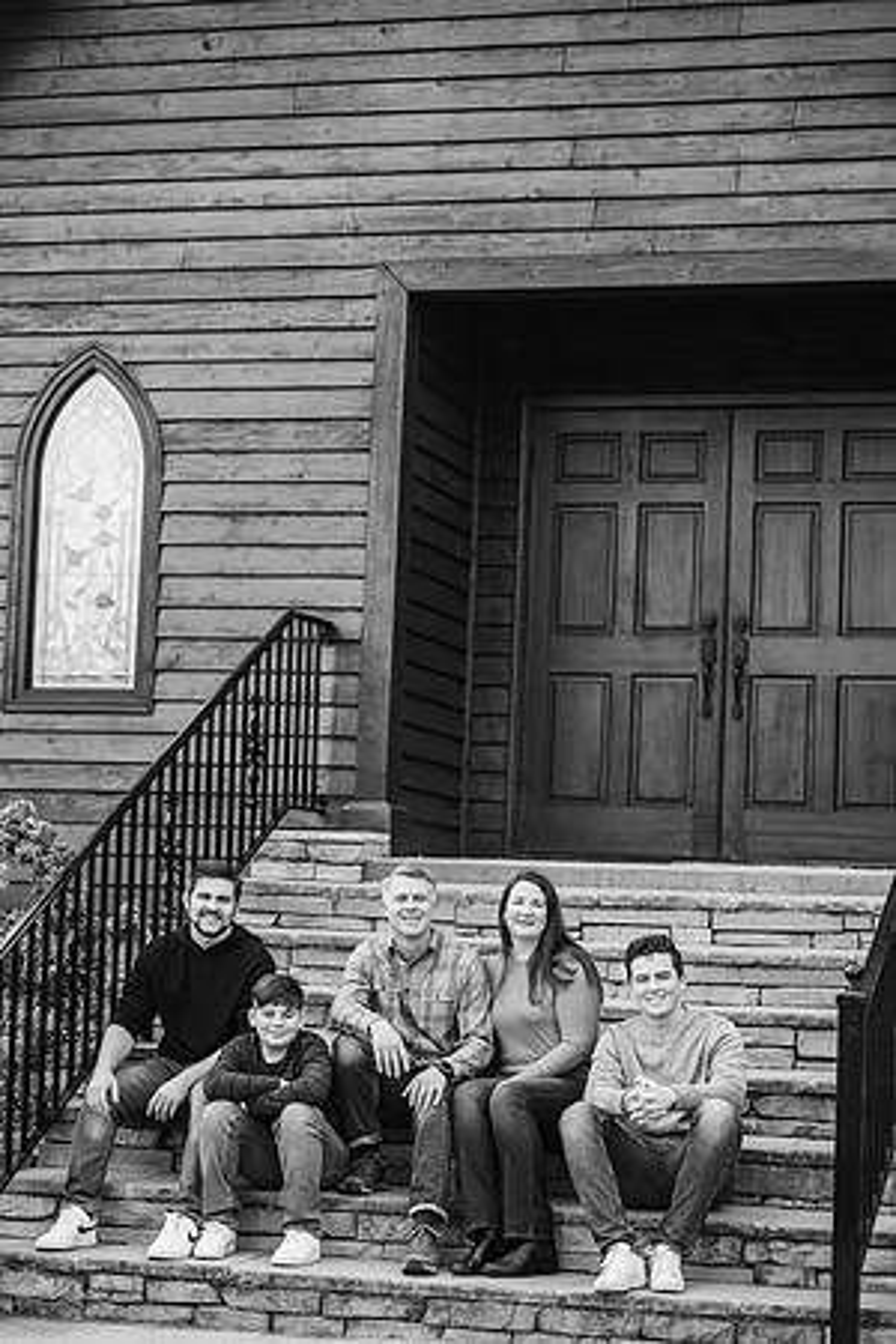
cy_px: 672
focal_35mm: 85
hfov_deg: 16.1
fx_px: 3173
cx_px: 448
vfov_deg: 23.9
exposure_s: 1/500
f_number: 2.2
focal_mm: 85
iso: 250
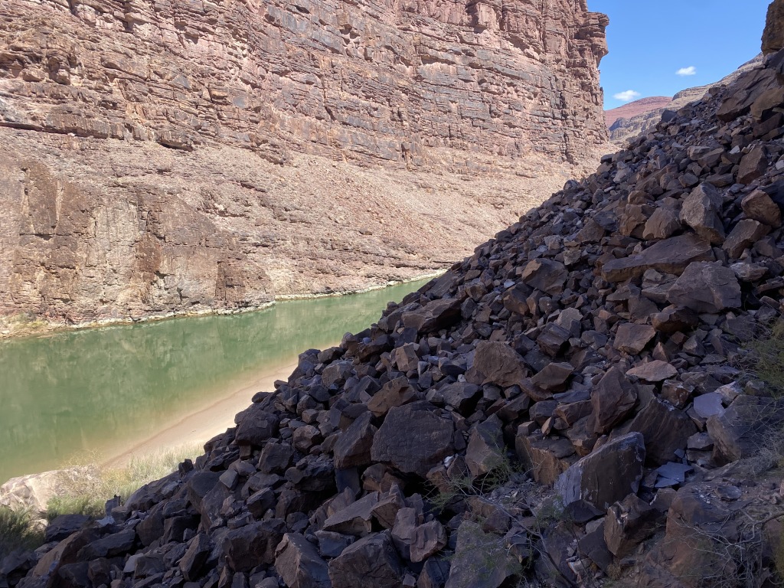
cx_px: 392
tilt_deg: -10.0
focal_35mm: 26
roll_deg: +1.2
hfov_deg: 67.3
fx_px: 589
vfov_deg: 53.1
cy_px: 294
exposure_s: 1/1245
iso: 32
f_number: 1.8
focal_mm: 4.25
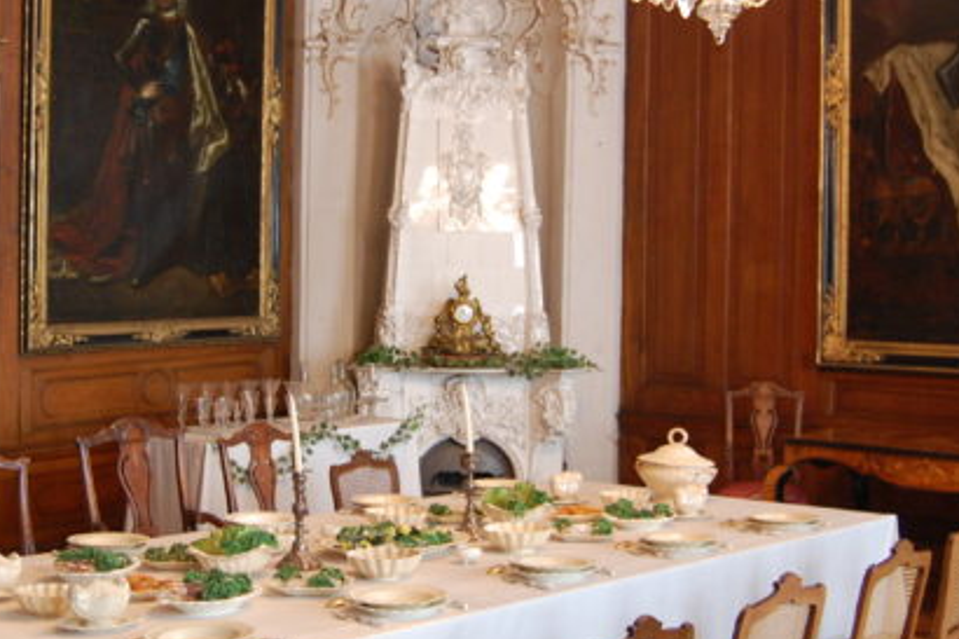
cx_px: 402
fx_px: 1491
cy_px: 296
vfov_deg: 24.2
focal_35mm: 56
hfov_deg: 35.6
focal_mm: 22
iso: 900
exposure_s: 1/8
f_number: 3.8
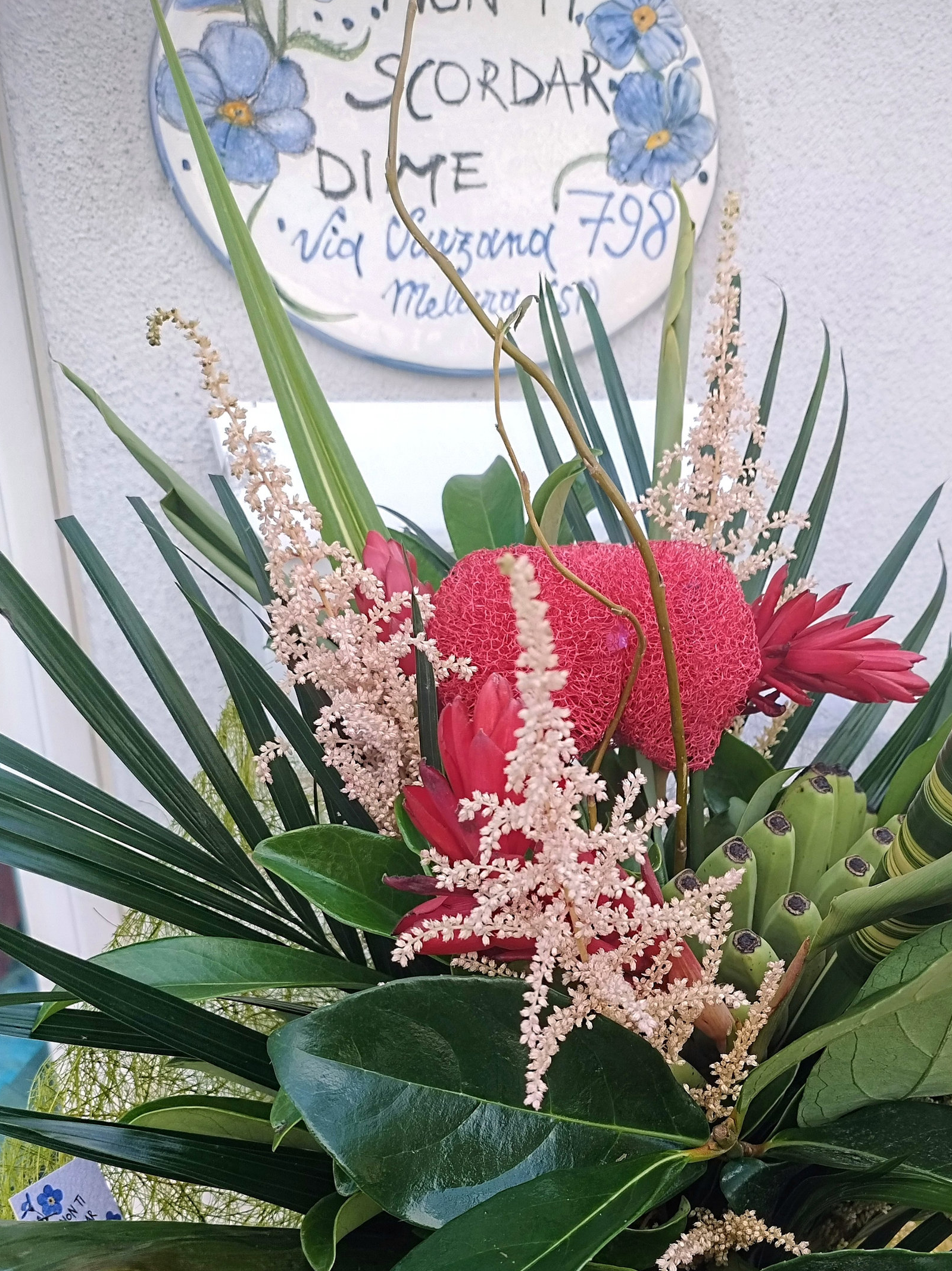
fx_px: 1395
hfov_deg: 37.0
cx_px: 688
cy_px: 913
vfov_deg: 47.6
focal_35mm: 38
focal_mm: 4.71
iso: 100
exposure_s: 1/148
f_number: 1.7
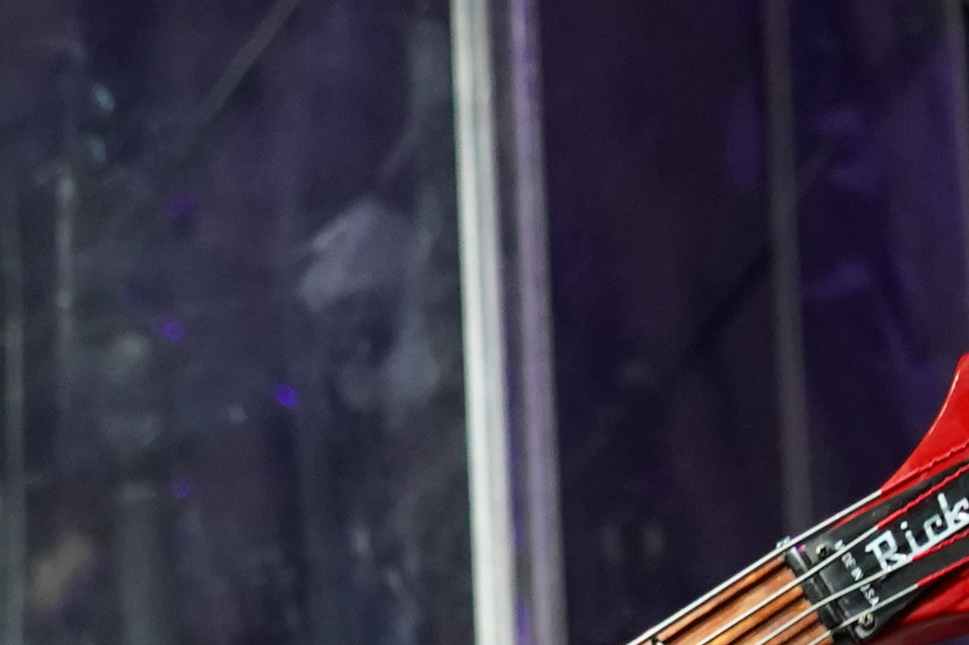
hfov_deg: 3.7
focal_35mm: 549
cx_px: -750
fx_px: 14774
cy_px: 696
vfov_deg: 2.5
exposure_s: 1/160
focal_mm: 105
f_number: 4
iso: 3200
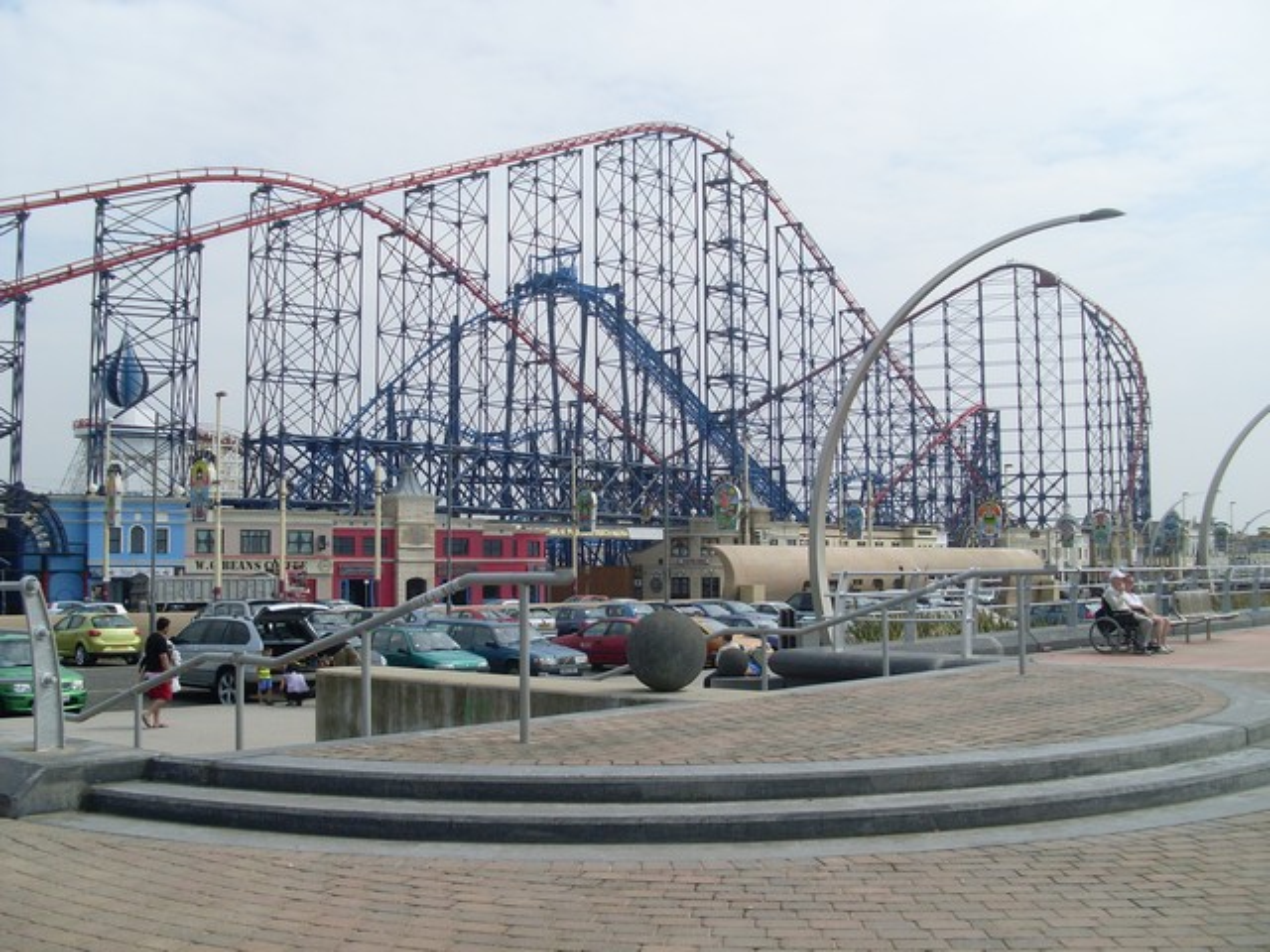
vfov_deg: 37.7
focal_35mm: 38
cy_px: 476
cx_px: 635
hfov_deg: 49.0
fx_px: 1394
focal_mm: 6.3
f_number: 7.7
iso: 80
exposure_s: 1/350
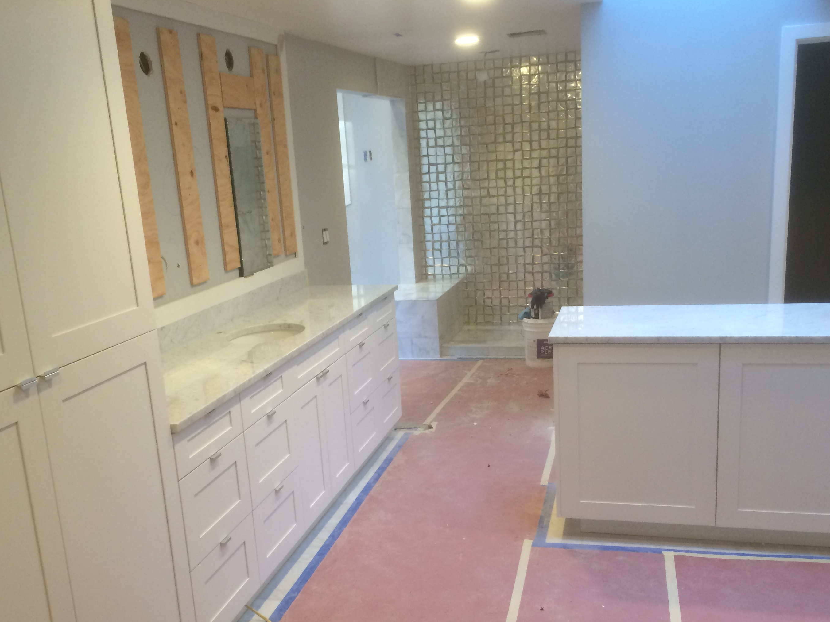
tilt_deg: -14.7
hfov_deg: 52.6
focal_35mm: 35
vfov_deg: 40.6
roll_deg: +4.9
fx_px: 839
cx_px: 402
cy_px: 367
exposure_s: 1/30
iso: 80
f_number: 2.2
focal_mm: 4.15
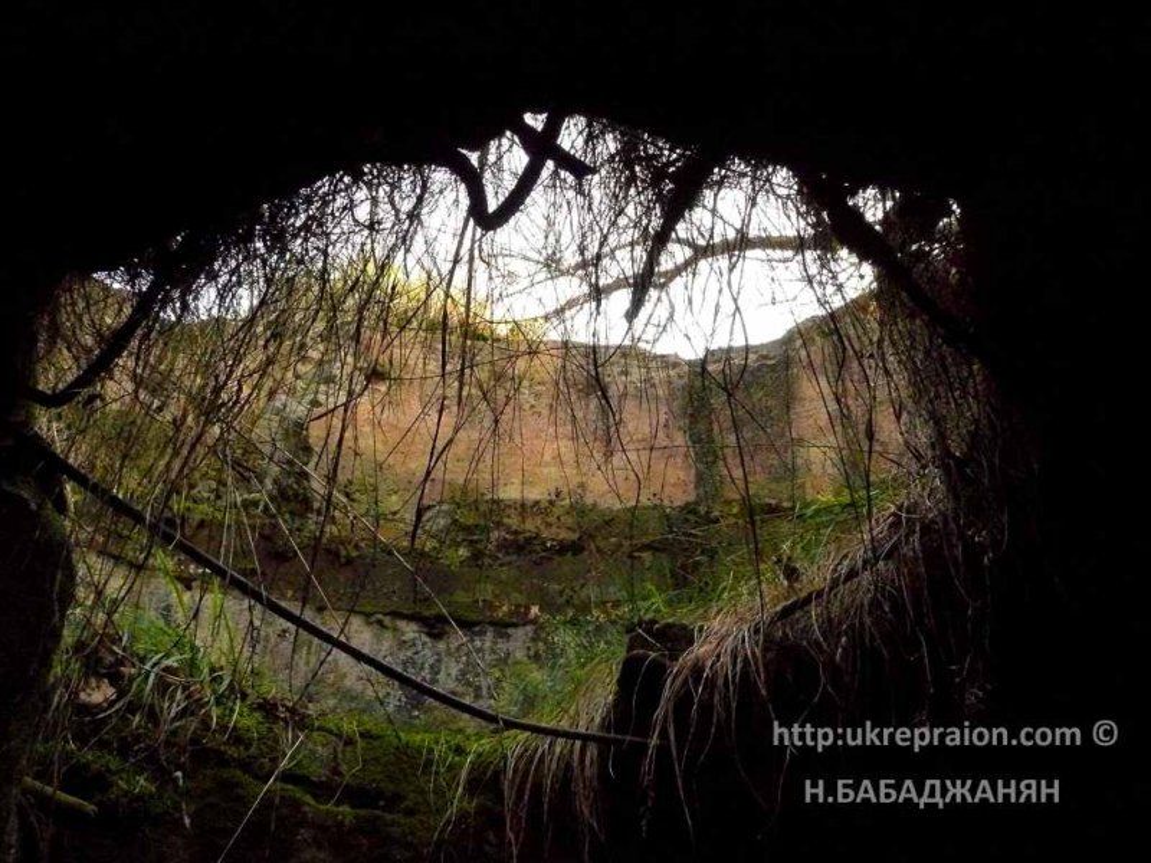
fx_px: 1197
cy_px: 432
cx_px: 576
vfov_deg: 39.7
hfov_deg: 51.4
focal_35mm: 36
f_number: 5.6
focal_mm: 6
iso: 800
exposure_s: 1/250
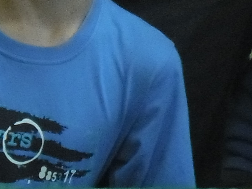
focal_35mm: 296
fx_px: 2156
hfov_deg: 6.6
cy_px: 24
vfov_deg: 5.0
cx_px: 304
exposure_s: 1/22
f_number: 4.5
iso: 200
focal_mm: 7.8
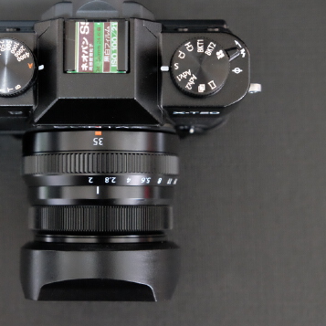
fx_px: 852
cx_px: 93
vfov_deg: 21.7
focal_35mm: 80
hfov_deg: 21.5
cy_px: 155
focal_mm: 37.4
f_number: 5
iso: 6400
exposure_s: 1/20
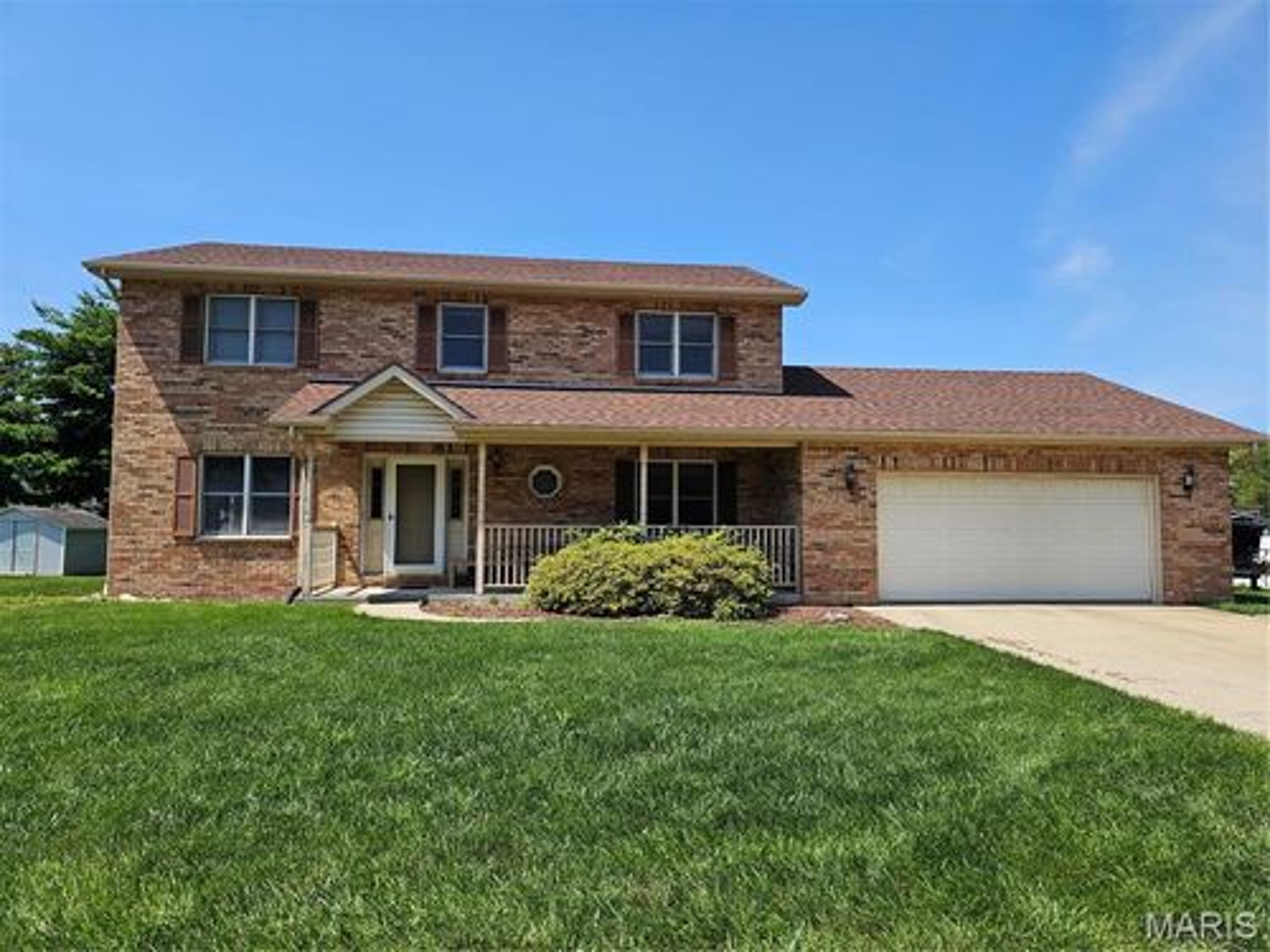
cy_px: 476
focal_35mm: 23
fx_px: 844
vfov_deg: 58.9
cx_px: 635
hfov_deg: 73.9
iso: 10
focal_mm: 6.3
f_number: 1.7
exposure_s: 1/805
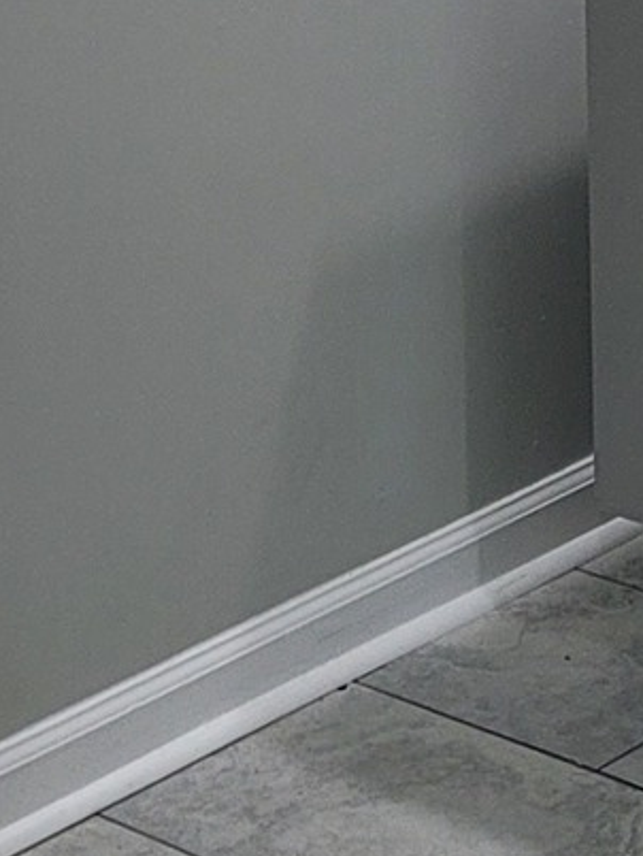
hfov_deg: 9.9
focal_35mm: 149
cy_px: -292
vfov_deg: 12.8
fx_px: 3686
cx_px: 562
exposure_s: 1/120
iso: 160
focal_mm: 5.4
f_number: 1.8
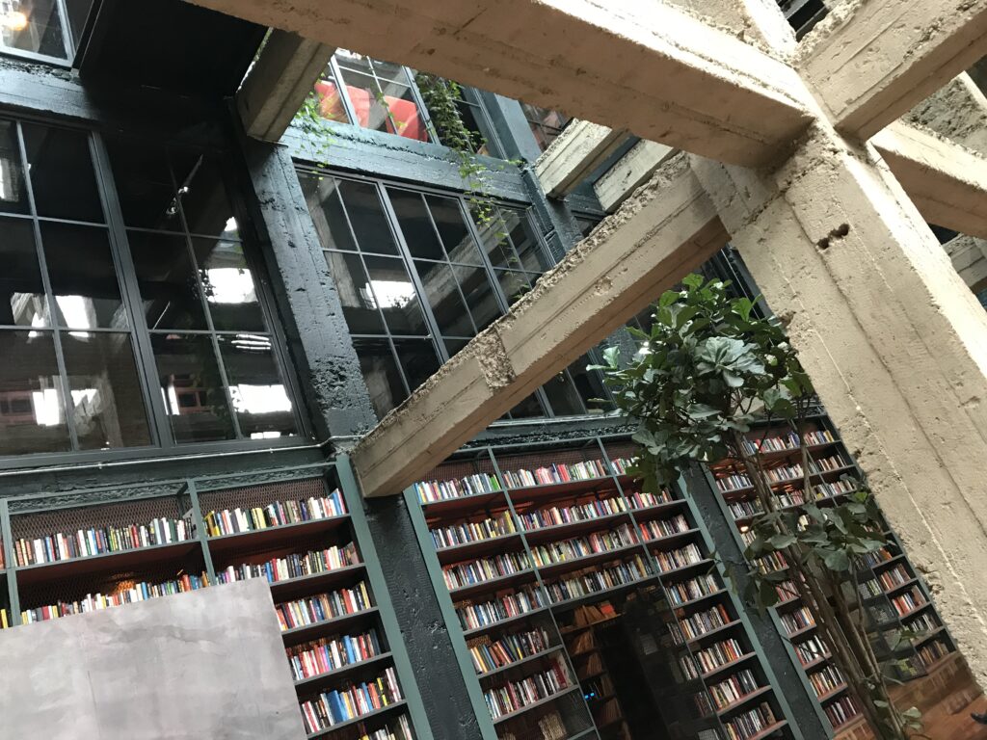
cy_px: 370
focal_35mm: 28
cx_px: 494
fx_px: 798
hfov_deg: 63.4
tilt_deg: +21.7
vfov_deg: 49.7
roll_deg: +22.1
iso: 80
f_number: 1.8
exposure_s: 1/17
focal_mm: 3.99
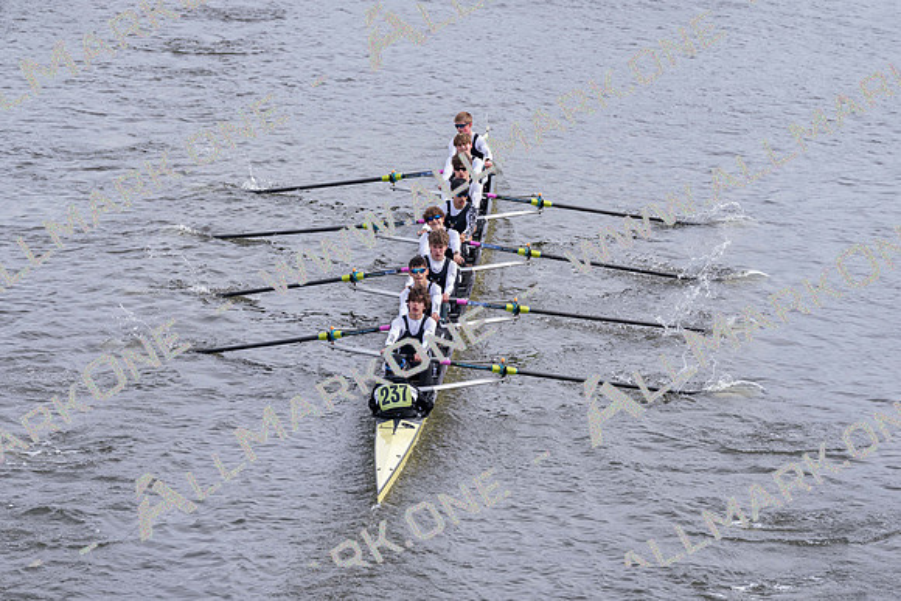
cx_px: 450
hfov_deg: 10.3
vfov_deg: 6.9
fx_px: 5006
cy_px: 300
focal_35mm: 200
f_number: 5.6
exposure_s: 1/1600
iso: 400
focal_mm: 200
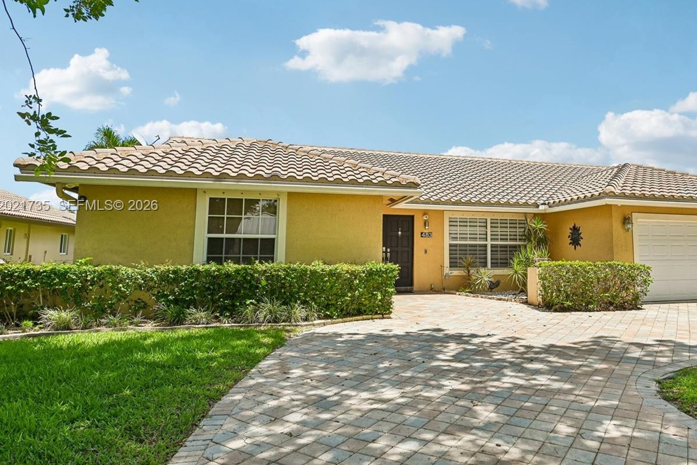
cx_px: 442
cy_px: 206
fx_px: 465
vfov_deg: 53.0
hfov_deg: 72.3
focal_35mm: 24
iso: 100
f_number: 7.1
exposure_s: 1/320
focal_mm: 18
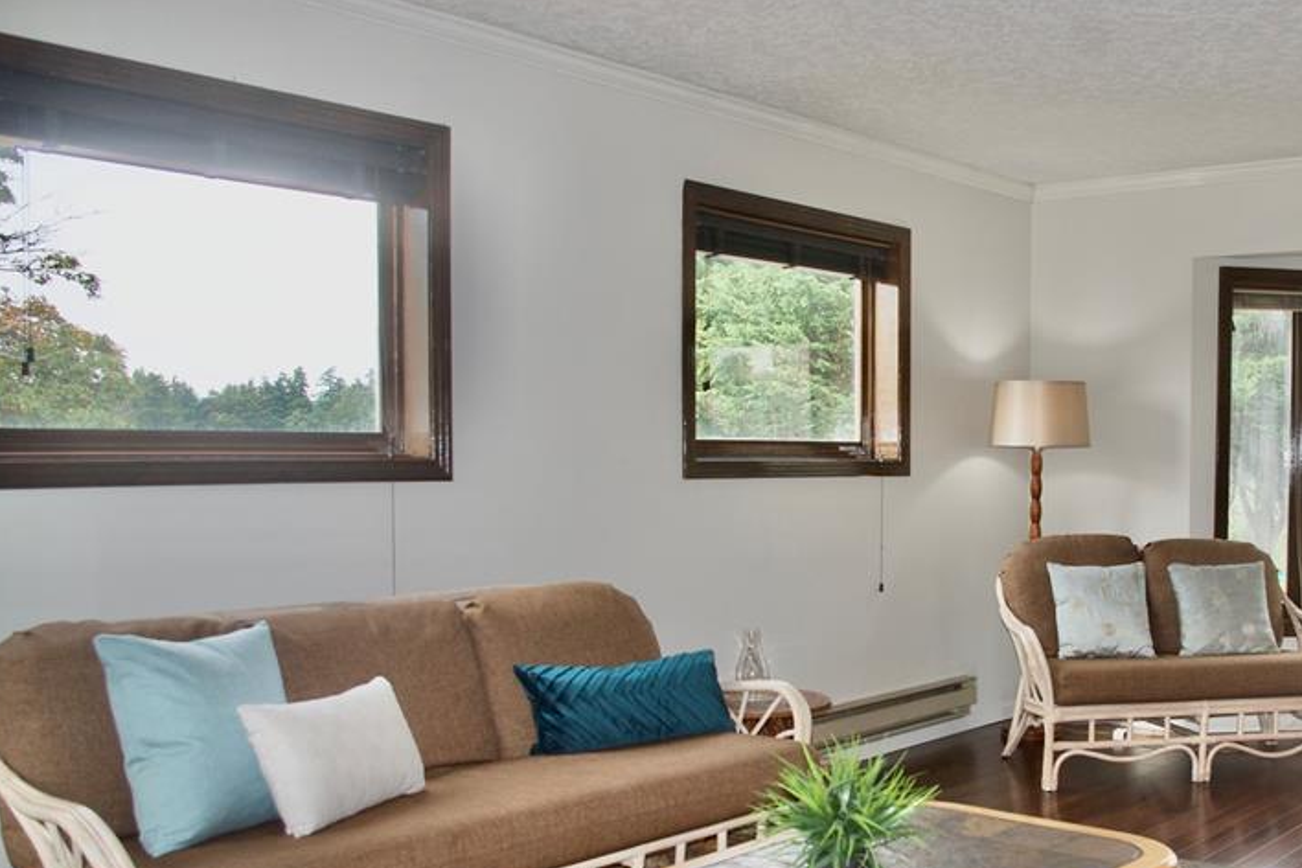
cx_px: 924
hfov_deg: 48.2
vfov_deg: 34.0
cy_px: 550
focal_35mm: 39
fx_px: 1410
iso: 400
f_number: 4
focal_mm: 18
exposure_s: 1/180
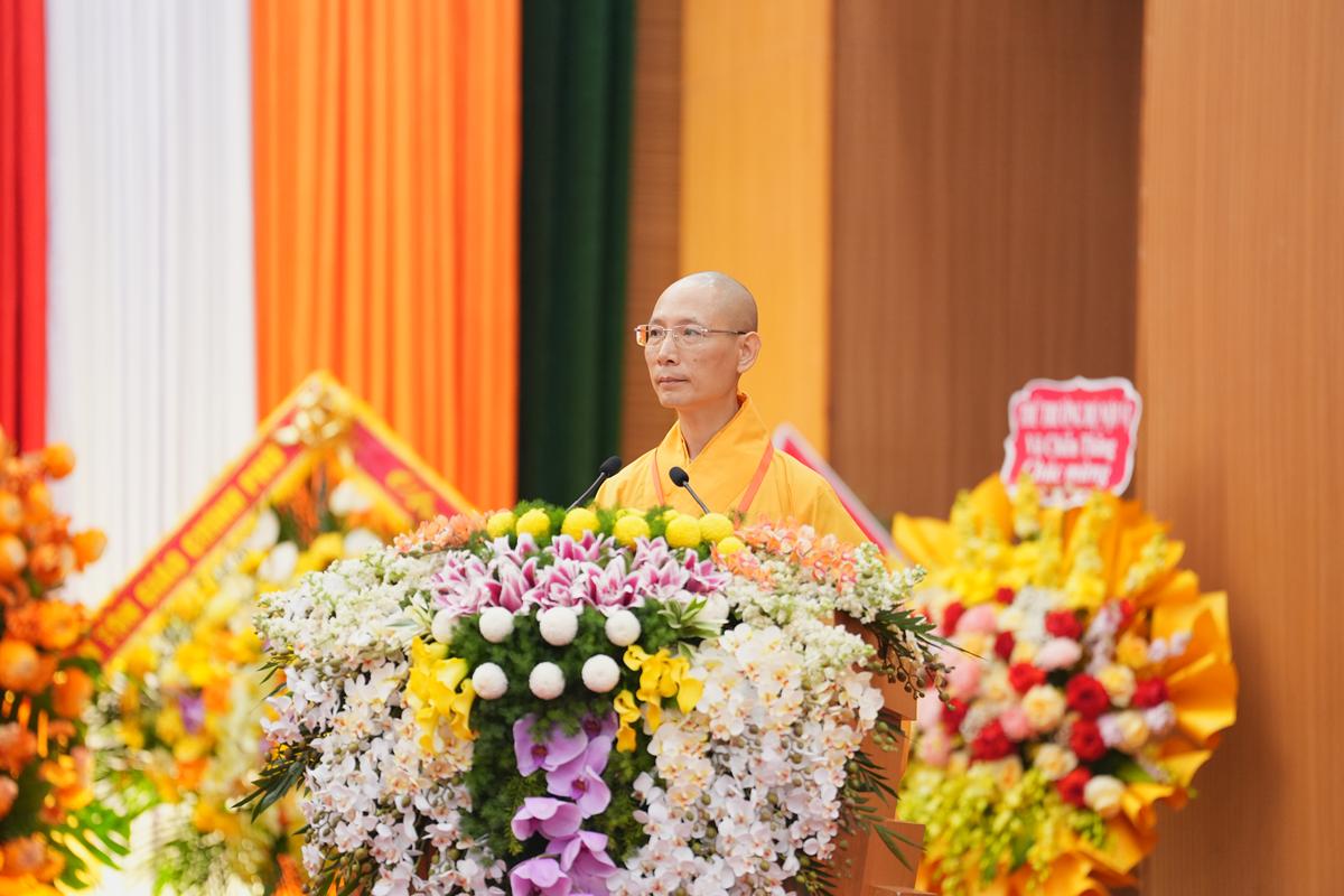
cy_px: 448
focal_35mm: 200
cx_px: 672
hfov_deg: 10.3
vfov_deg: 6.9
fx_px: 7466
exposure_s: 1/200
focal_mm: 200
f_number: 2.8
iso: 2500
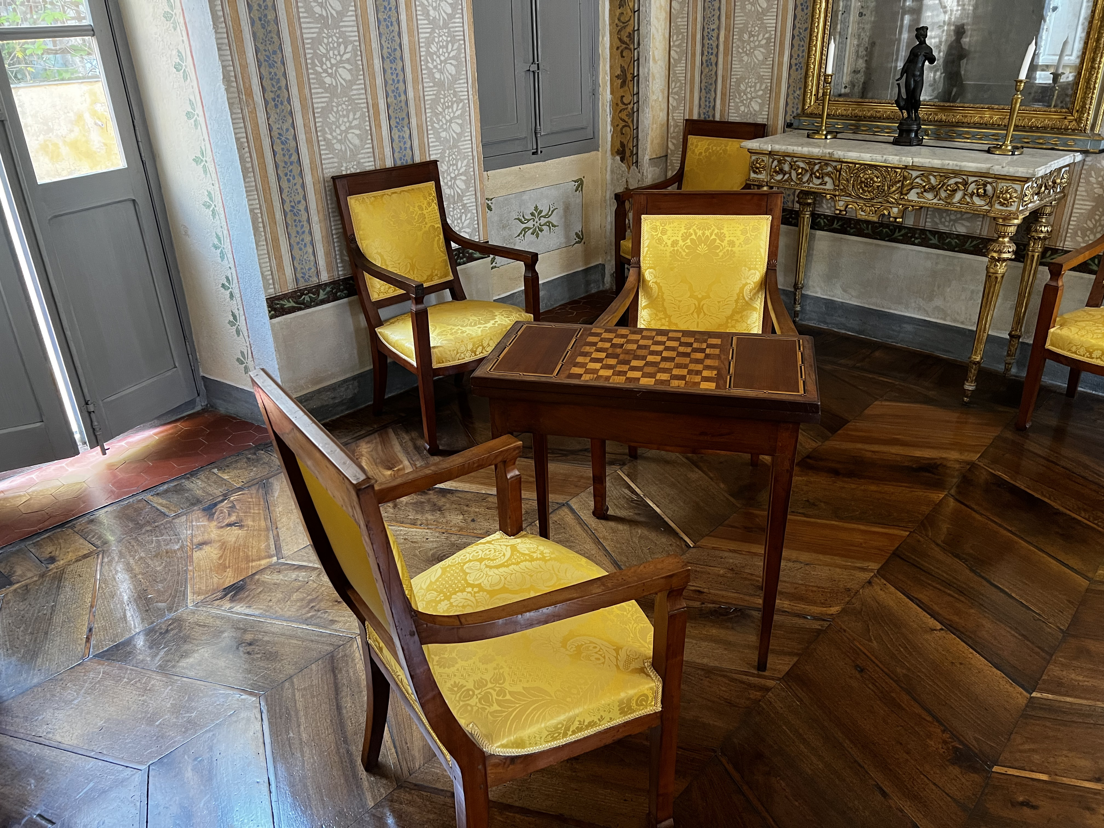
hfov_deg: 67.3
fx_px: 829
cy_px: 414
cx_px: 552
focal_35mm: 26
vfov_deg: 53.1
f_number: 1.5
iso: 320
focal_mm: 5.7
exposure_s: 1/50
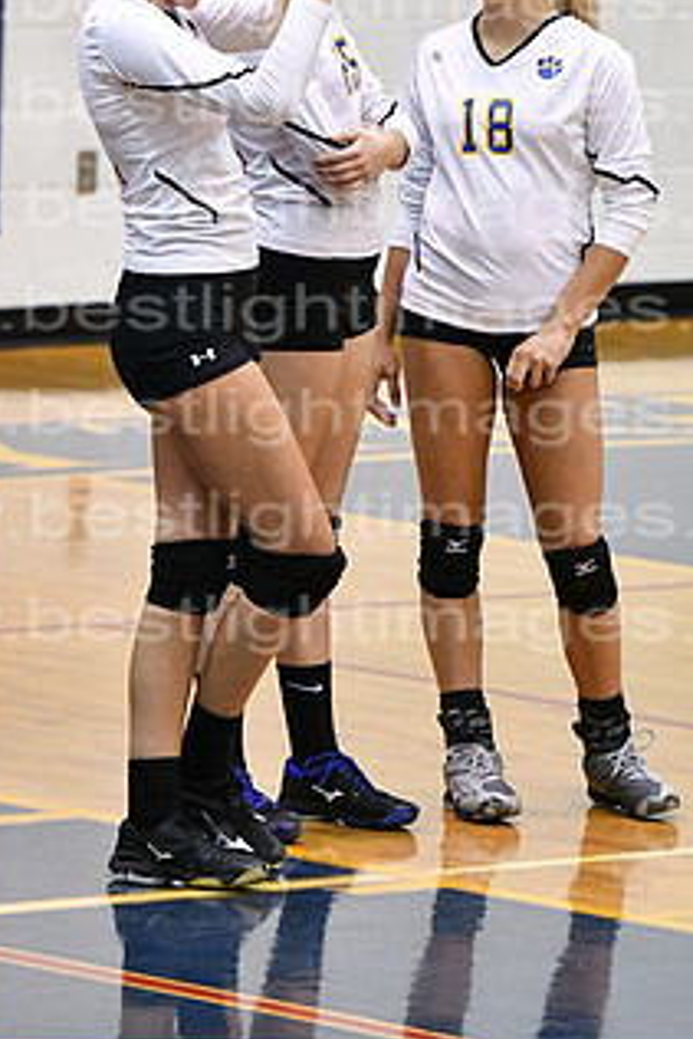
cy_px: 263
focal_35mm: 385
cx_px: 337
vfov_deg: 5.3
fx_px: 11104
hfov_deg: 3.6
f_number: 4
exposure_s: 1/640
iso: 8000
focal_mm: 140
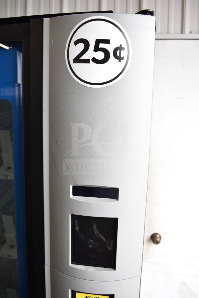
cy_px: 149
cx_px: 100
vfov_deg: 61.9
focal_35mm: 30
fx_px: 249
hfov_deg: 43.6
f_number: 3.8
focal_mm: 20
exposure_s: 1/50
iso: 200
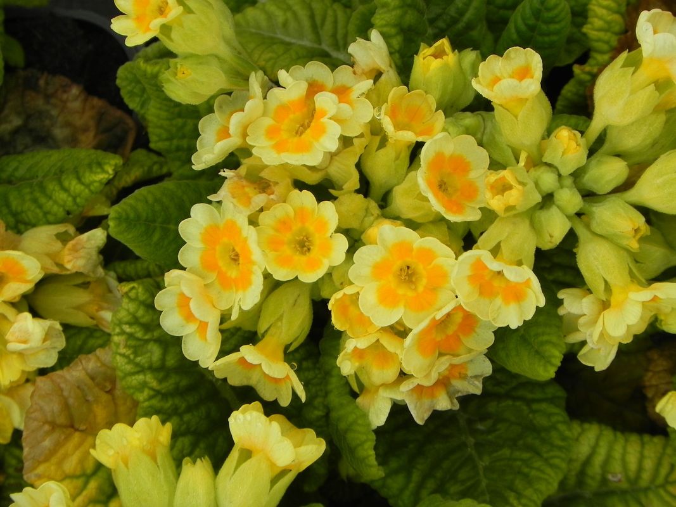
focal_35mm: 247
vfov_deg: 6.0
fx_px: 4823
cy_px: 254
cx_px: 338
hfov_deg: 8.0
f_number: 5
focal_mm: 44
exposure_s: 1/400
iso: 160
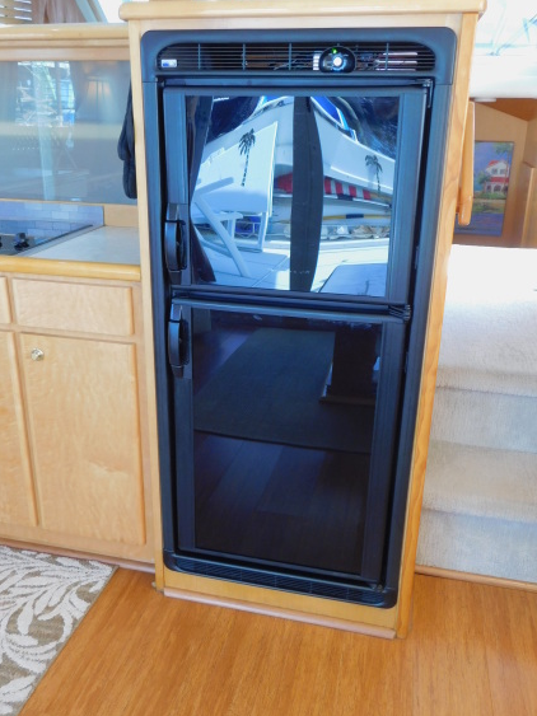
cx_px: 253
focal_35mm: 32
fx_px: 662
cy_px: 348
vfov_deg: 56.8
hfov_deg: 44.1
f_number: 3.2
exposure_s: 1/30
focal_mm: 5.3
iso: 200
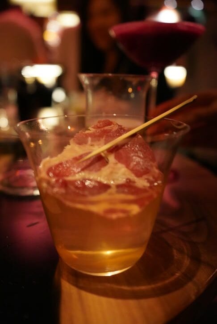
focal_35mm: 30
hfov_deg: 43.7
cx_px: 108
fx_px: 271
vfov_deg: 61.9
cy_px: 162
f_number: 3.5
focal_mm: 30
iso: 12800
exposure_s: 1/15
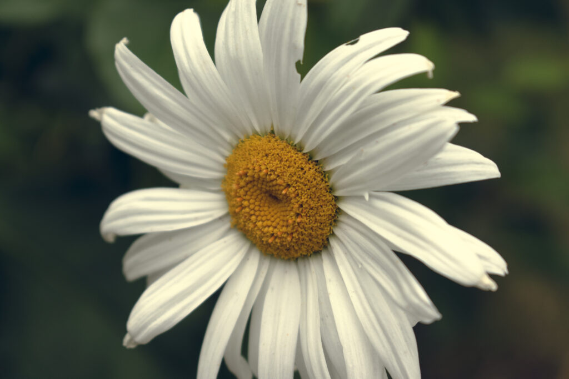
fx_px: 1304
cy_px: 190
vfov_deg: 16.6
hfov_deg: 24.6
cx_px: 284
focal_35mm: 82
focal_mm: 55
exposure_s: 1/640
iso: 100
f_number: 5.6
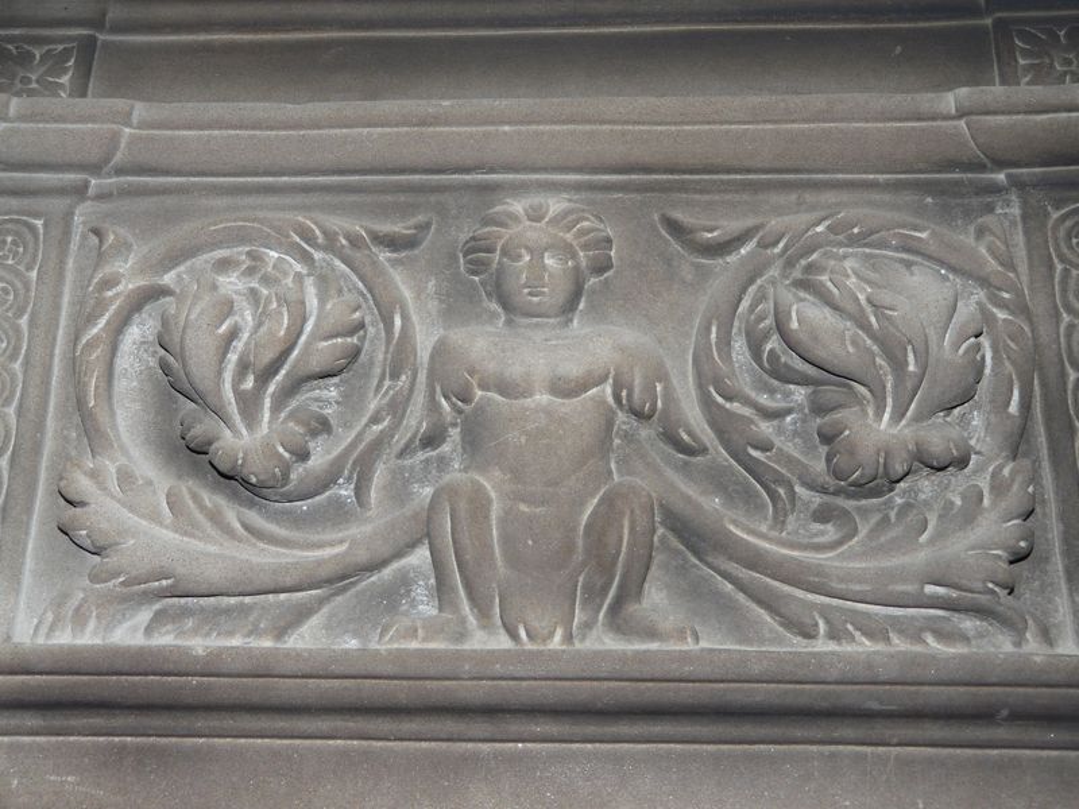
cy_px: 404
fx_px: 1372
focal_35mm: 44
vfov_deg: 32.9
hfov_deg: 42.9
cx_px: 540
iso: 100
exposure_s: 1/40
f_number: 3.2
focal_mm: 7.2
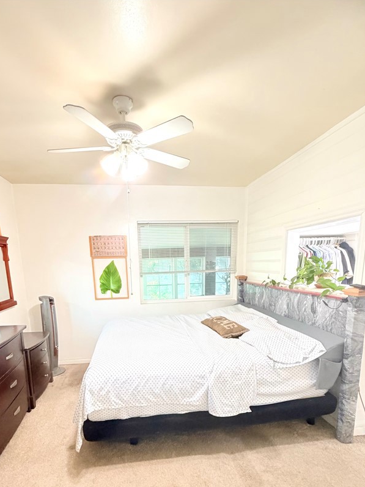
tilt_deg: -11.7
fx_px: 253
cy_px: 311
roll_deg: +1.2
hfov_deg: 71.5
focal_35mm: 18
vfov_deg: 85.6
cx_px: 167
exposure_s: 1/60
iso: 500
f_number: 2.2
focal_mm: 2.22
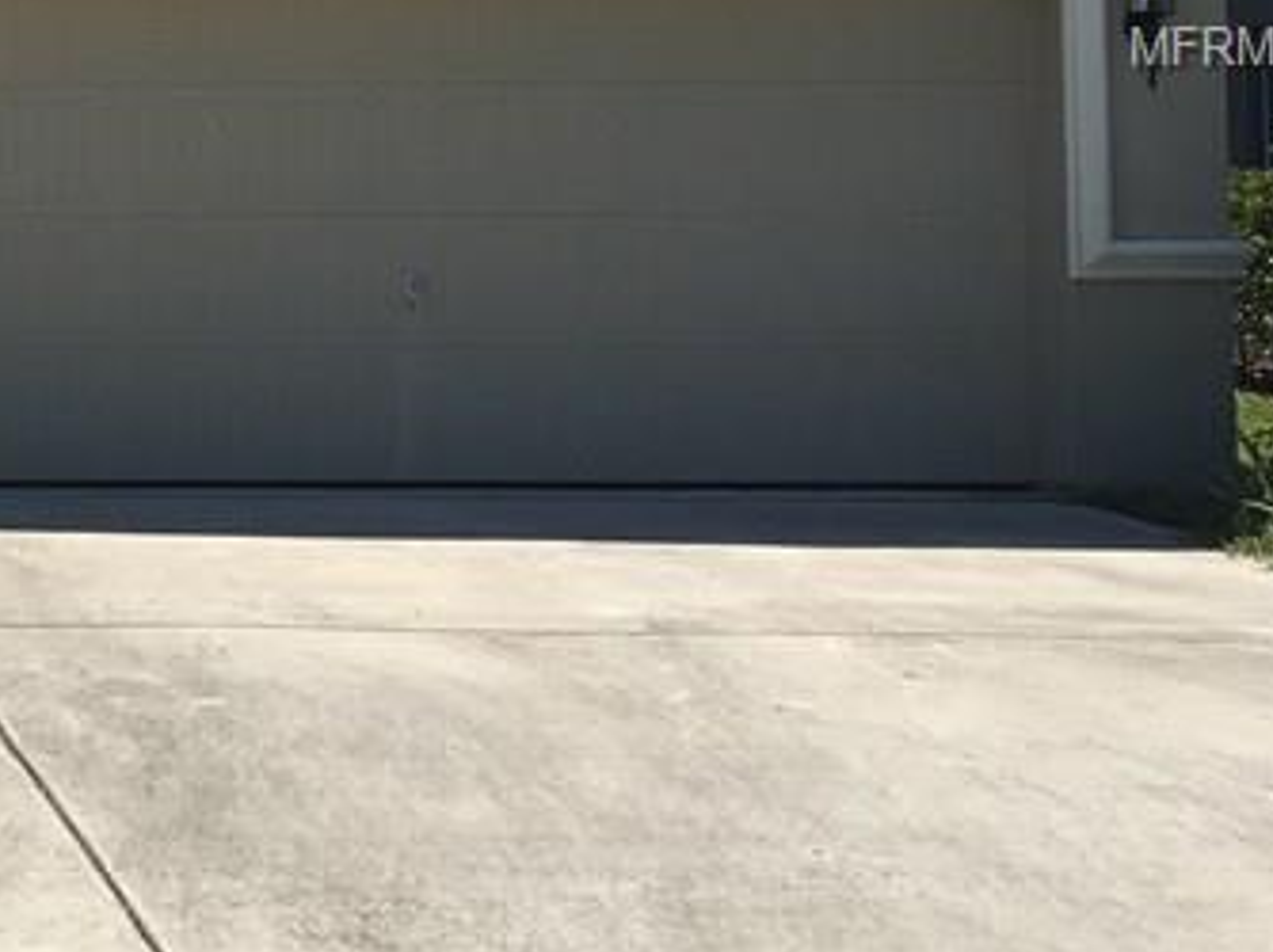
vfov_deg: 16.3
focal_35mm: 89
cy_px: 50
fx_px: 3271
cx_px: -591
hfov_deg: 19.4
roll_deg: -0.1
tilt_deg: +1.5
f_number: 2.2
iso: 25
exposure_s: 1/1672
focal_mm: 4.15
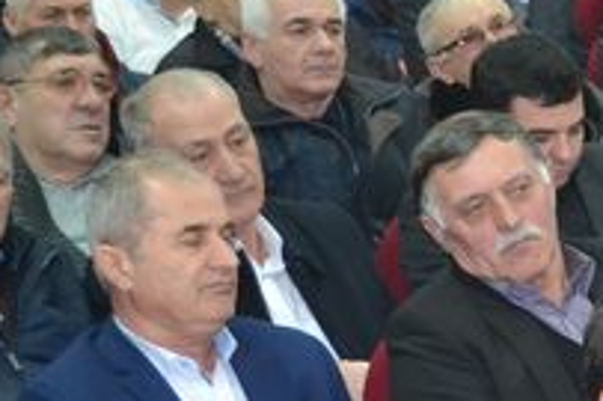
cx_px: 1158
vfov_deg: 7.2
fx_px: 3163
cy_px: 533
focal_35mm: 189
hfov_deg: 10.2
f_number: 4.8
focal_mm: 32
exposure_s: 1/60
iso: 2500
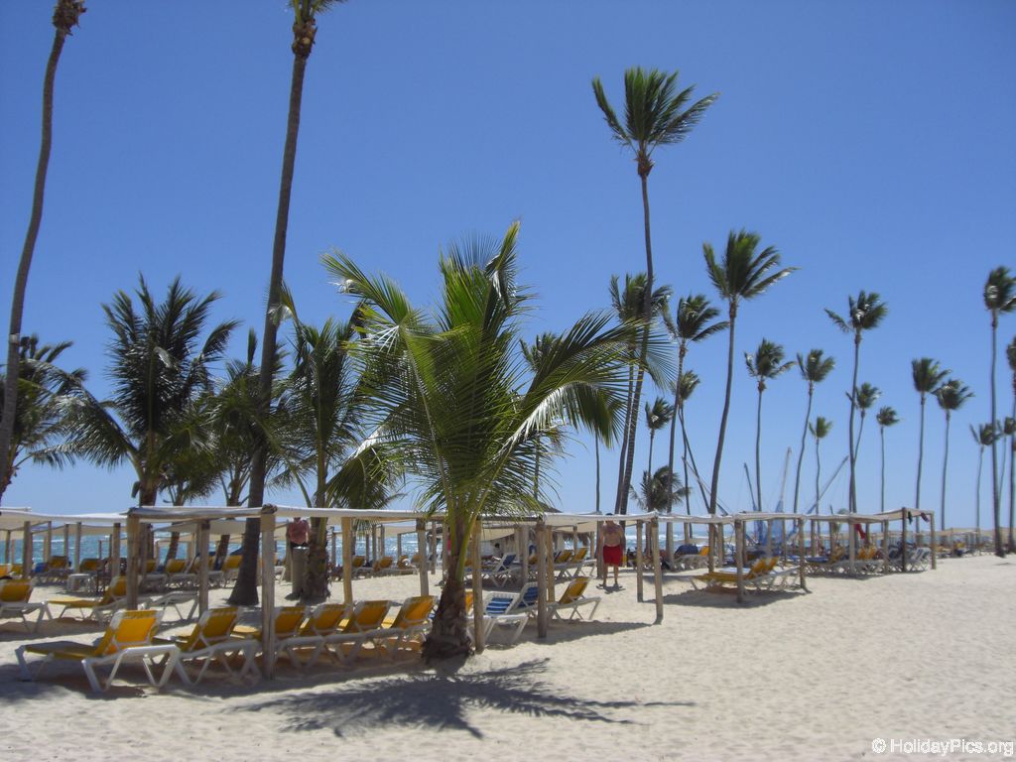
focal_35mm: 38
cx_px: 508
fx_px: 1115
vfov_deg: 37.7
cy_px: 381
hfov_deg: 49.0
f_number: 8
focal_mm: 6.2
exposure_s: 1/320
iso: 64
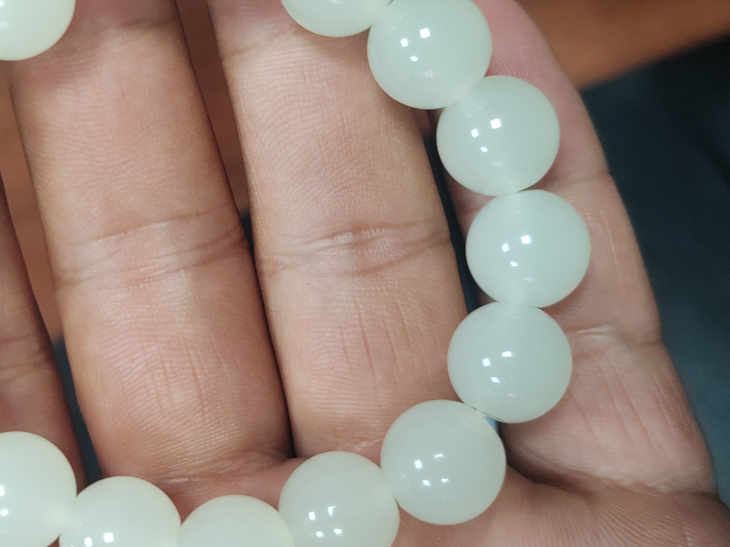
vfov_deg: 32.2
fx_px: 949
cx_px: 218
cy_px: 248
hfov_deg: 41.3
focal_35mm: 45
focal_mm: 5.52
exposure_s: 1/100
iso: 640
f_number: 1.9
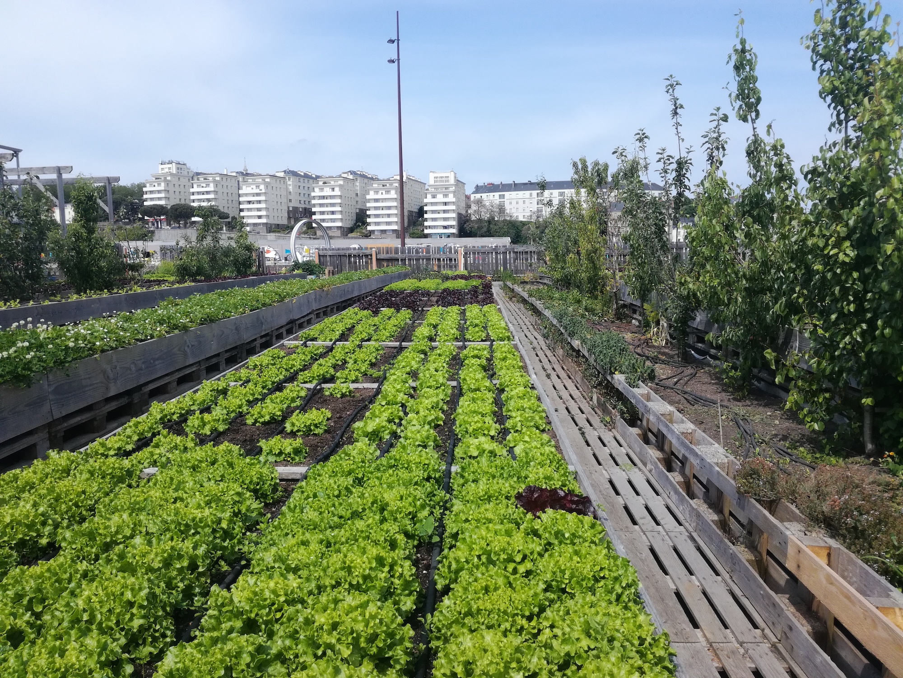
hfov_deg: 65.3
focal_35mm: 27
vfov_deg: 51.4
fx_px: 704
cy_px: 339
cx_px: 452
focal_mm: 3.79
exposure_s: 1/1314
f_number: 2
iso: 50
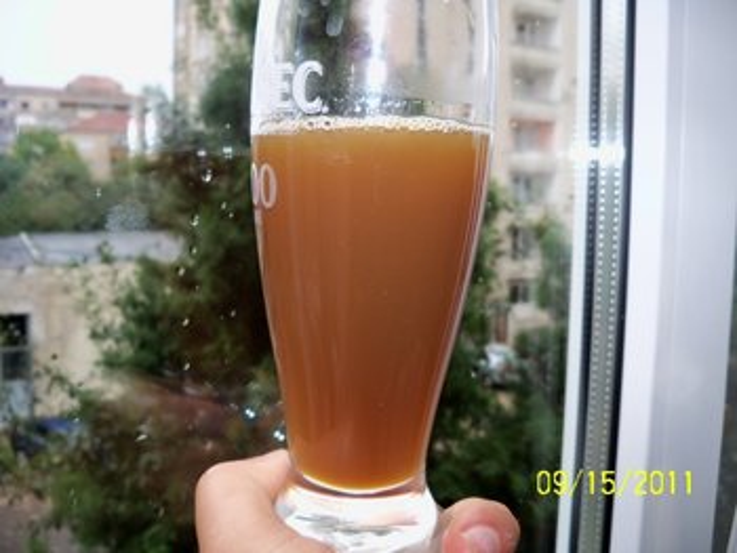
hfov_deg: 52.6
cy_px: 276
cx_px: 368
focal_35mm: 35
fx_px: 746
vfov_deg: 40.7
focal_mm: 6.2
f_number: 3.5
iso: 80
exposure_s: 1/40
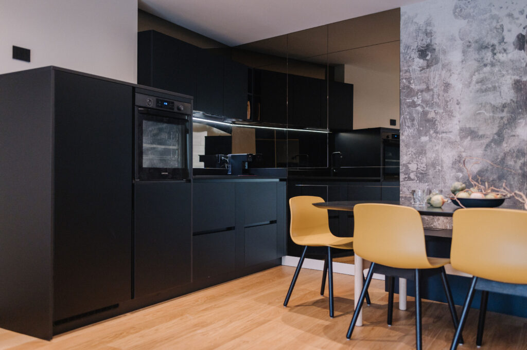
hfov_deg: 54.5
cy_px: 175
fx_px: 512
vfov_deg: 37.8
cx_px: 264
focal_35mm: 35
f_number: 2.2
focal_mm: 35
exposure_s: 1/250
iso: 640
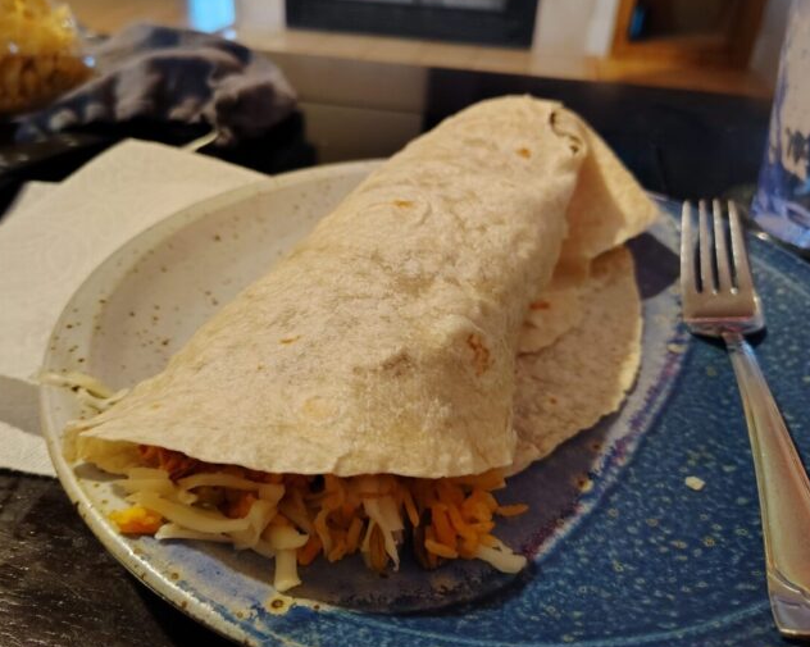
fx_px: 623
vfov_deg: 54.9
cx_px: 397
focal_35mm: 26
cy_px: 324
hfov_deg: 66.0
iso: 3350
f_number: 1.8
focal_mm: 5.56
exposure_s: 1/30
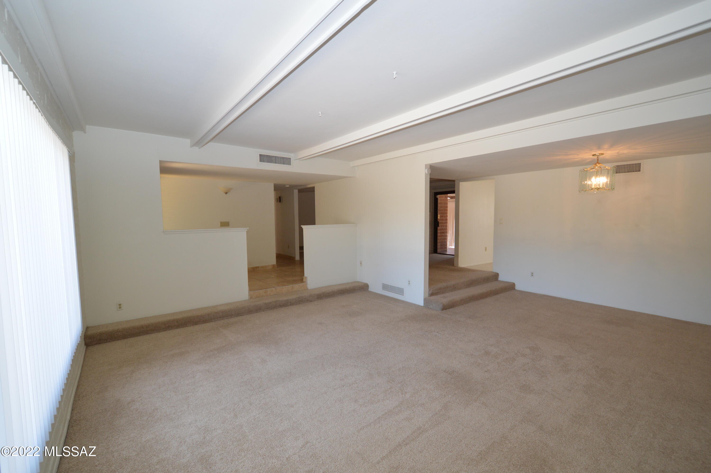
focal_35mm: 15
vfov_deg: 77.2
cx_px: 356
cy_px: 236
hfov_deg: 100.4
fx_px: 296
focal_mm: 10
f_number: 4.5
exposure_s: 1/80
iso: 400
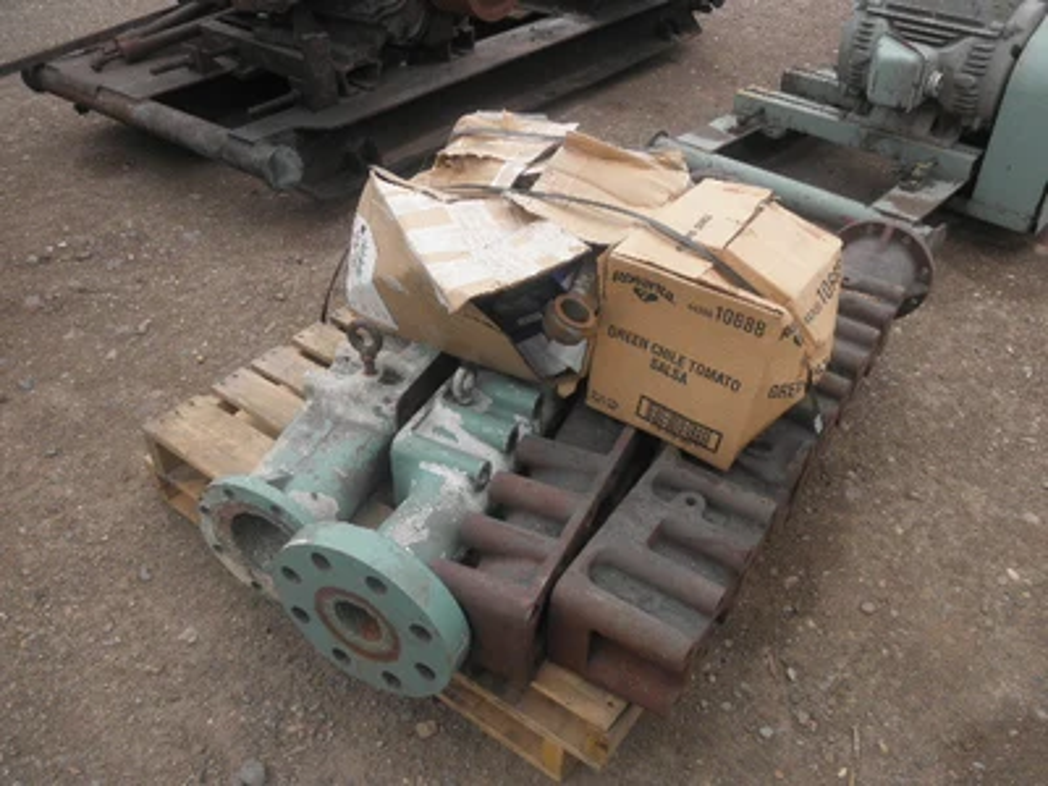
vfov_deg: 49.7
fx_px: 848
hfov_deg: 63.4
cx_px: 524
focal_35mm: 28
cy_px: 393
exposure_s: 1/125
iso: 64
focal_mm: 5
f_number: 3
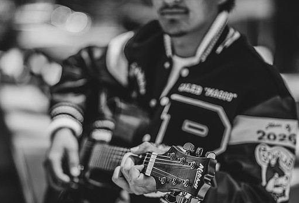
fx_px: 869
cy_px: 120
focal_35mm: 104
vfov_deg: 13.3
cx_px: 159
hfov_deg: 19.5
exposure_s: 1/1000
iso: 100
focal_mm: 85
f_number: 1.8
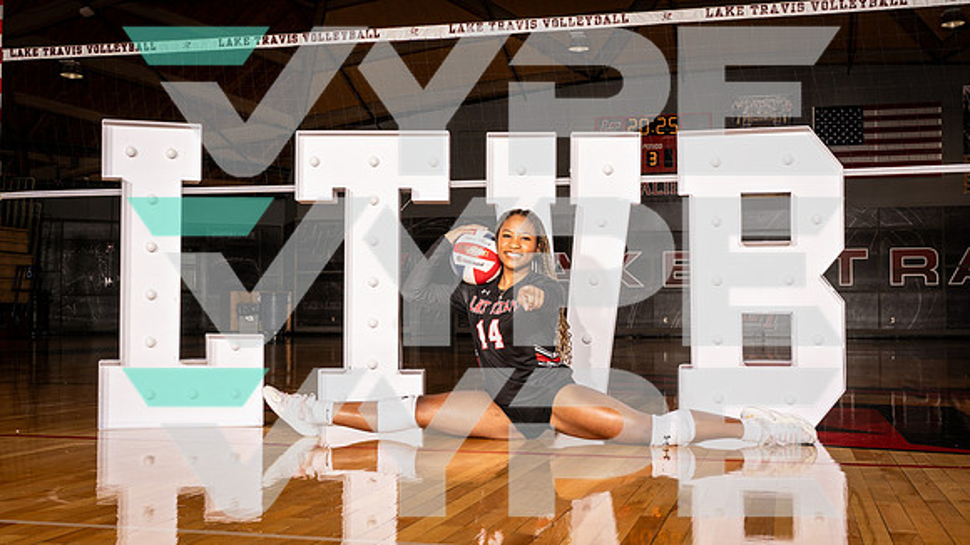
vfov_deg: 26.6
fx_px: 1153
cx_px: 485
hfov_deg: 45.6
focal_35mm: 45
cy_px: 272
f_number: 11
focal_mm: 42.8
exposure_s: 1/250
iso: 200
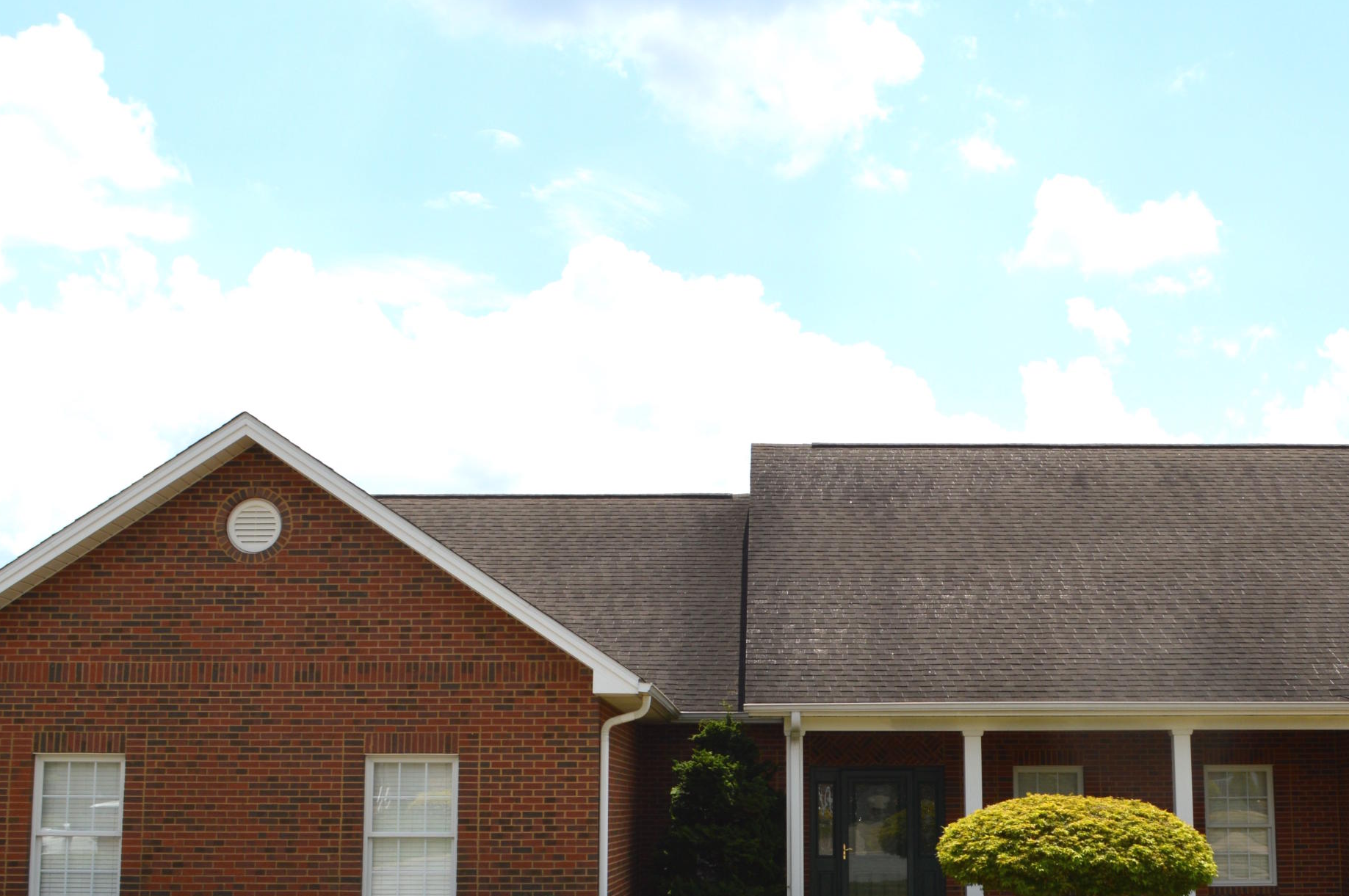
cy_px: 423
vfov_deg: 27.5
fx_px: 1834
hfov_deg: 40.3
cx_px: 780
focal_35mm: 49
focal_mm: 20
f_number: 10
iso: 100
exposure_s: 1/200
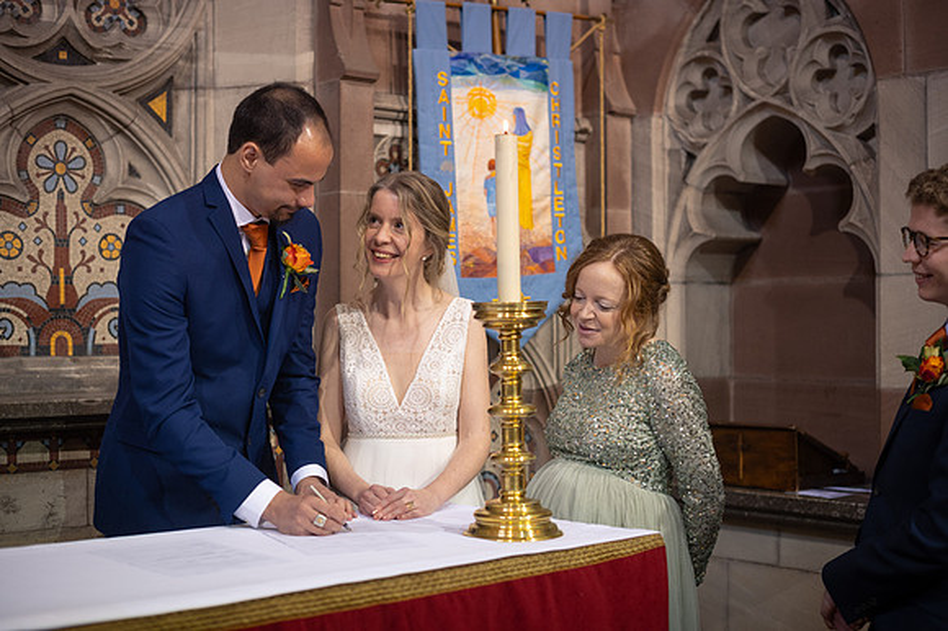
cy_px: 316
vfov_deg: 27.0
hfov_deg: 39.6
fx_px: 1316
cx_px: 474
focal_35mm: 50
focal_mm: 50
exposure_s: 1/160
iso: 1600
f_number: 2.8
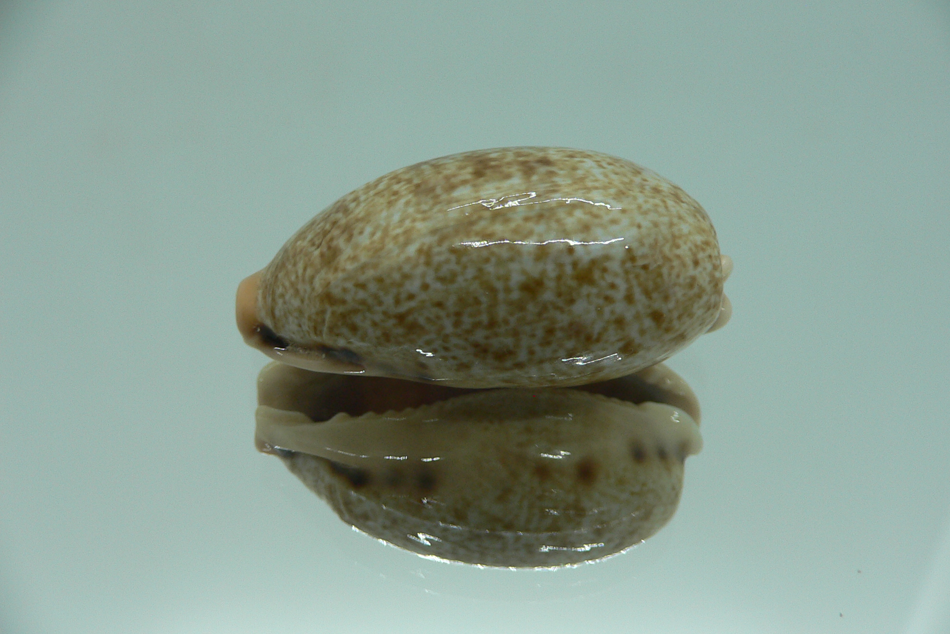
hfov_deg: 51.9
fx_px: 976
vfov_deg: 35.9
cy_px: 325
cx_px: 480
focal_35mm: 37
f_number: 2.8
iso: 80
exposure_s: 1/60
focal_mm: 4.6
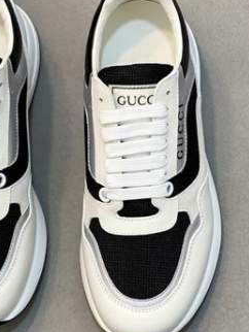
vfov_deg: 16.3
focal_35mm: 121
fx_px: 1159
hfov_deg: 12.2
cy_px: 201
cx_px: 27
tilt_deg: -73.7
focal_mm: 6
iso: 80
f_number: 2
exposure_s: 1/100
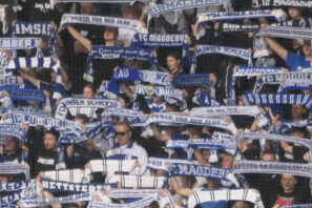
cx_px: 235
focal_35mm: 1238
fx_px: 10728
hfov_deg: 1.7
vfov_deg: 1.1
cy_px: 79
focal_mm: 131.3
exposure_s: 1/800
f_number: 7.1
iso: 800
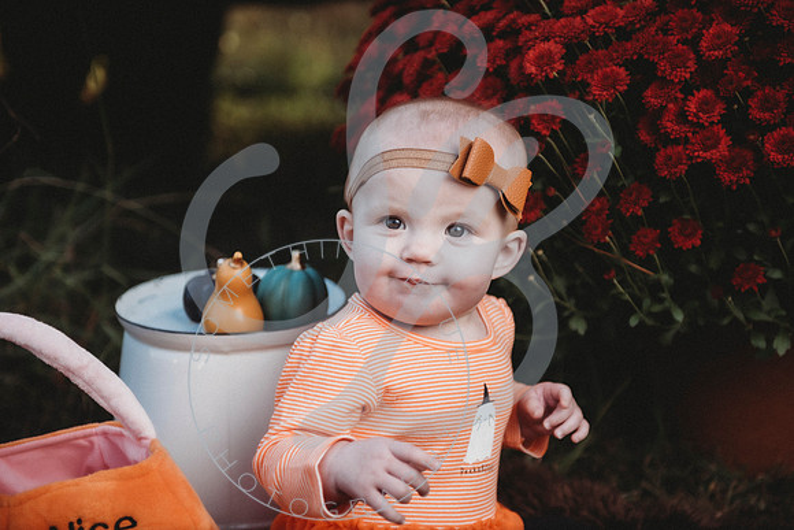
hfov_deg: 28.8
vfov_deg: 19.5
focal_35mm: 70
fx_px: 1544
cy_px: 265
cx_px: 397
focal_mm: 70
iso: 100
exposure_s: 1/250
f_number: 2.8
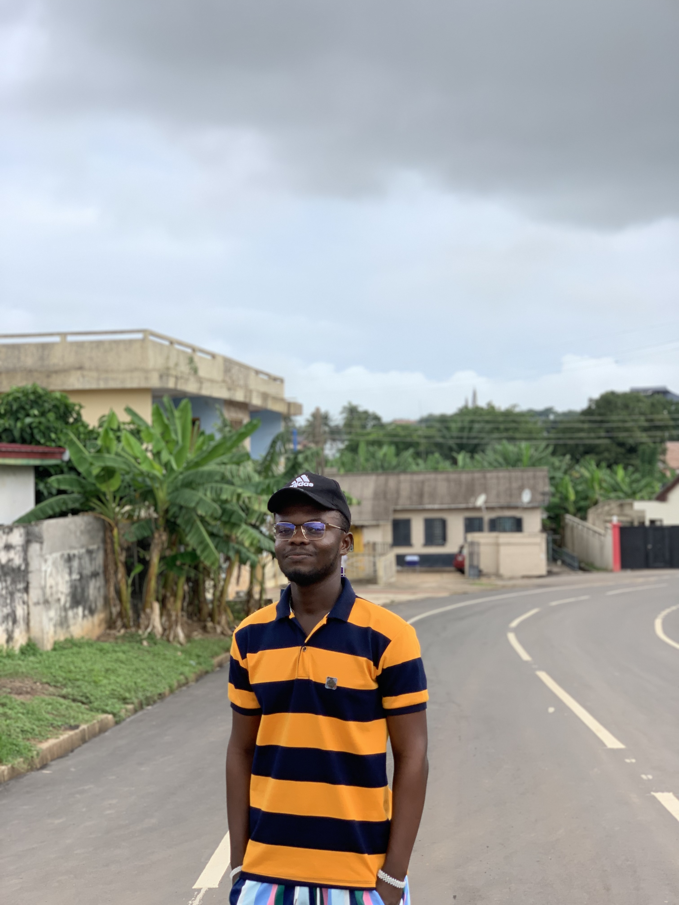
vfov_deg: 36.8
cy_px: 452
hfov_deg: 28.0
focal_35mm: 52
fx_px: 1360
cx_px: 340
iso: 16
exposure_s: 1/564
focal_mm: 6
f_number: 2.4
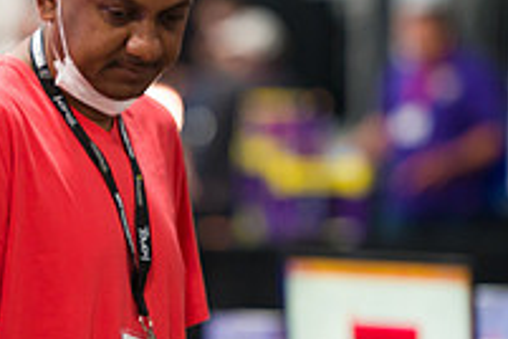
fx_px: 7337
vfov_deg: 2.6
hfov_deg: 4.0
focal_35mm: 520
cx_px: 109
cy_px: 195
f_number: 3.2
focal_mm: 180
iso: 1600
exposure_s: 1/125
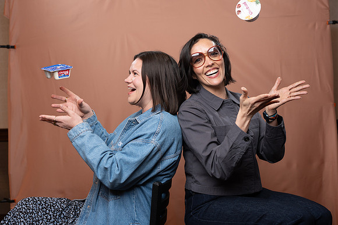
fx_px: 507
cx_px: 169
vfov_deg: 25.1
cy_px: 112
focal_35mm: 54
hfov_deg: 36.9
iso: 320
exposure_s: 1/160
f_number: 4
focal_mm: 54
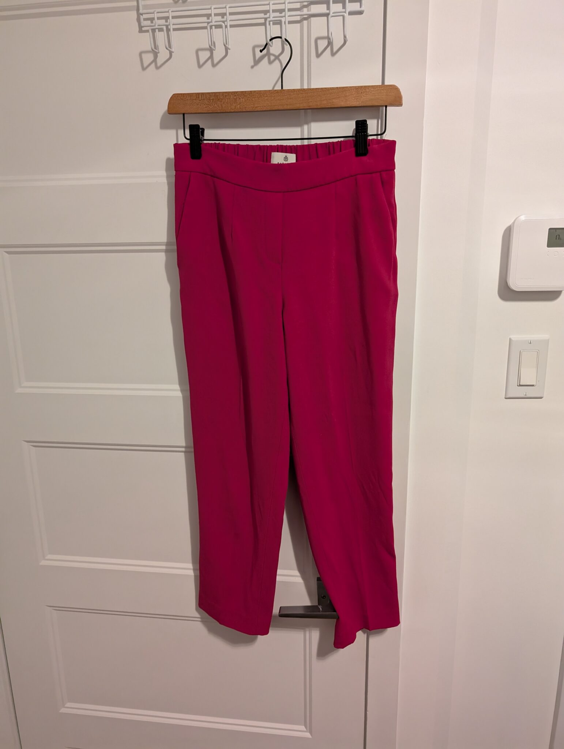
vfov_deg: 71.5
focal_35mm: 24
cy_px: 374
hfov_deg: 56.9
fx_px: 520
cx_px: 282
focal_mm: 6.9
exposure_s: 1/120
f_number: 1.68
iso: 1176
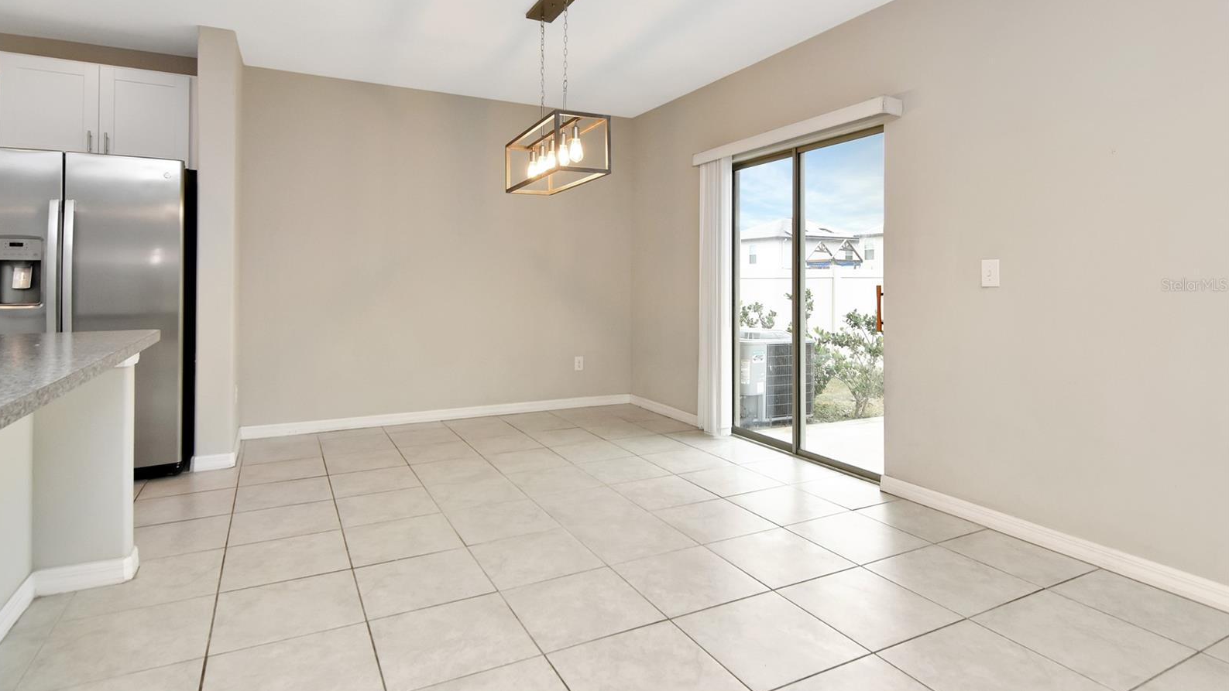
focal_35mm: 19
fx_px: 619
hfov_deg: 89.6
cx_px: 611
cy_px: 285
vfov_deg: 58.0
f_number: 8
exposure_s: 1/100
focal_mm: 12
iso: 800
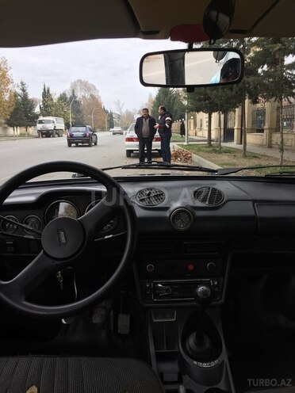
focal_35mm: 29
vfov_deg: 61.7
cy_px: 196
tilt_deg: -12.7
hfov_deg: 48.2
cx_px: 148
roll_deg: +0.6
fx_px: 330
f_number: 2.2
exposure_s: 1/100
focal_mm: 4.15
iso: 40
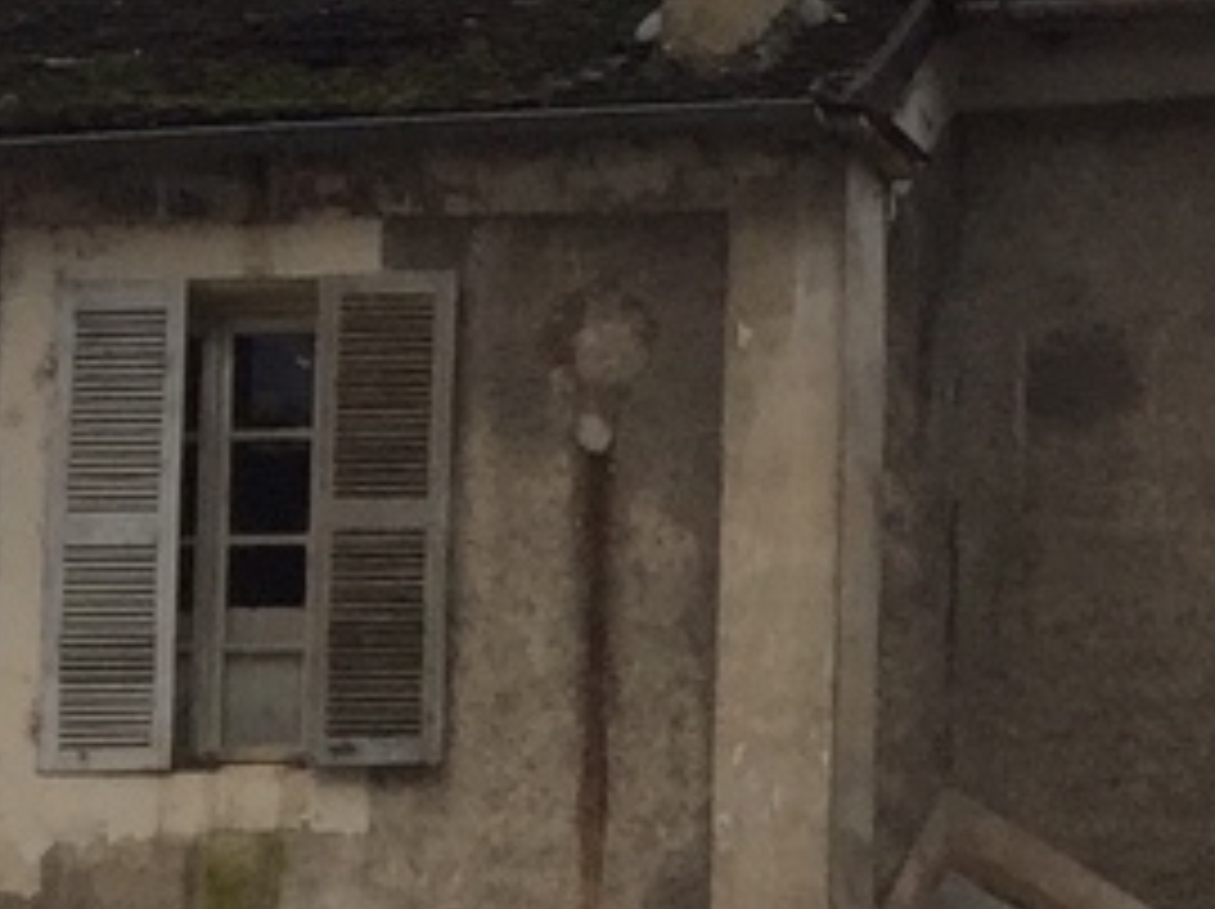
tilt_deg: +3.8
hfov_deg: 10.2
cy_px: 1917
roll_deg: -0.7
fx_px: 6032
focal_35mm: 172
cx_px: 2794
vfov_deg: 8.1
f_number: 2.2
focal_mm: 4.15
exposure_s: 1/291
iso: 32
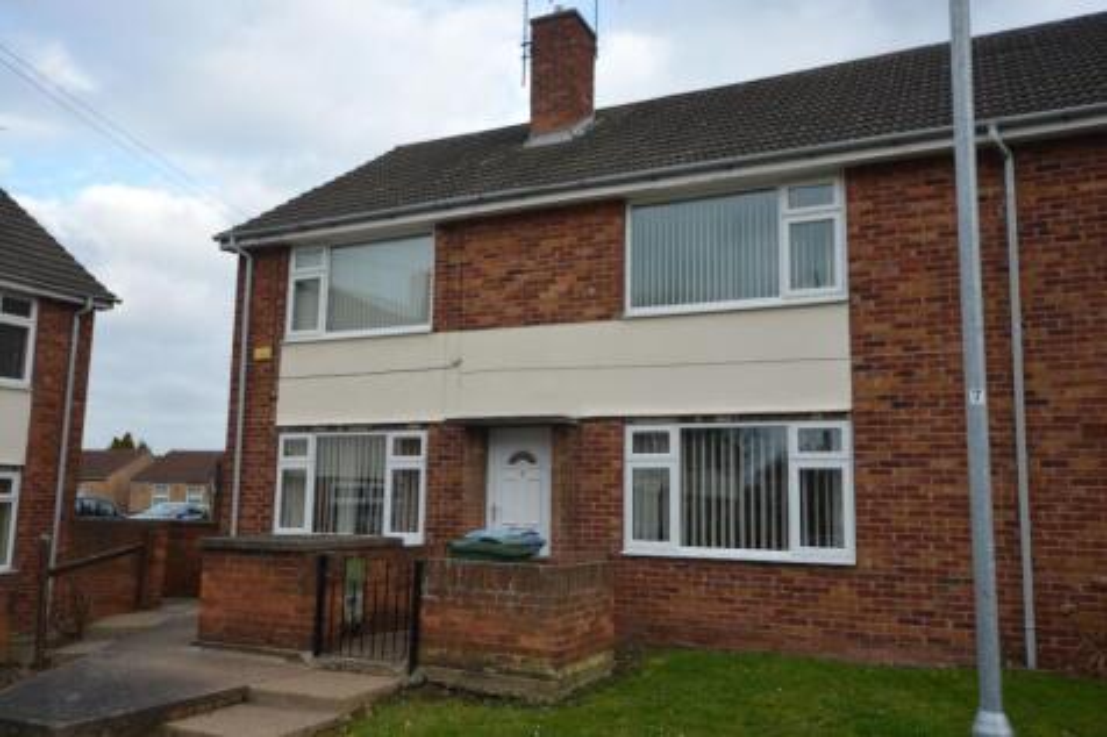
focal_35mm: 30
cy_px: 368
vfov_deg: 43.6
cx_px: 554
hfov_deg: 61.9
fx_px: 922
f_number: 6.3
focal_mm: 20
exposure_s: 1/160
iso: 200
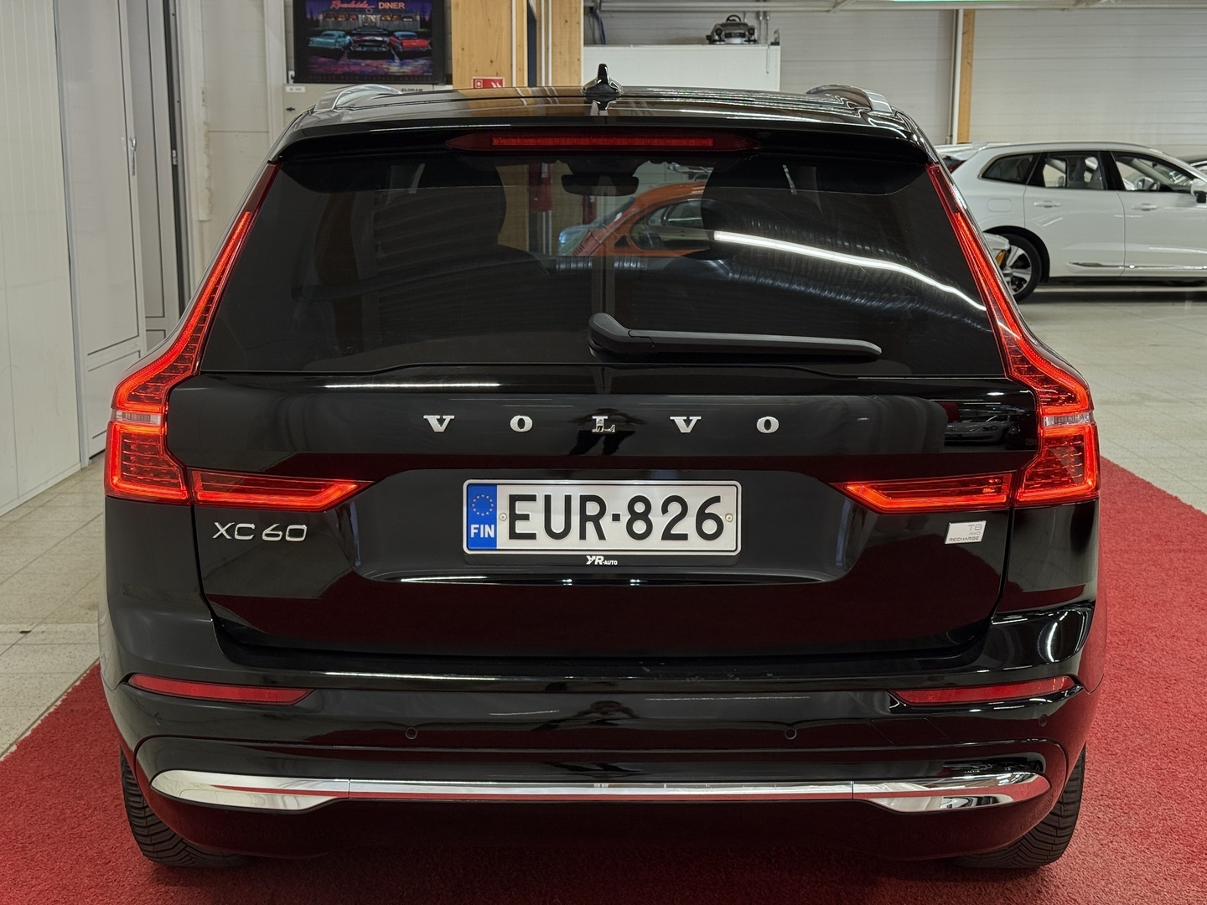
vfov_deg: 30.3
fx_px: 1674
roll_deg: -0.2
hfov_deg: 39.7
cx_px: 604
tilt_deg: -9.5
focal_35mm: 48
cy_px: 452
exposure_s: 1/78
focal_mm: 6.76
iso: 200
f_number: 1.78
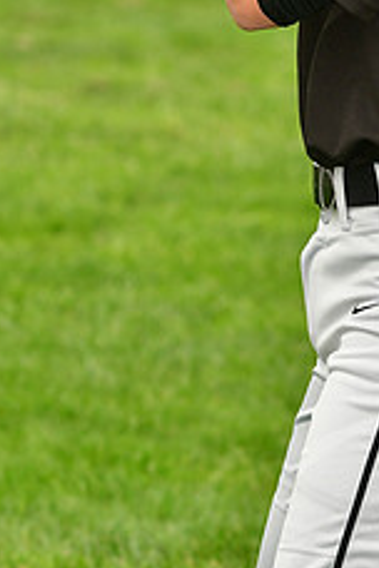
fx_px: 6616
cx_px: 423
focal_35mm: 419
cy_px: -122
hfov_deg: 3.3
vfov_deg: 4.9
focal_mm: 110
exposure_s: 1/1000
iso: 320
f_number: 4
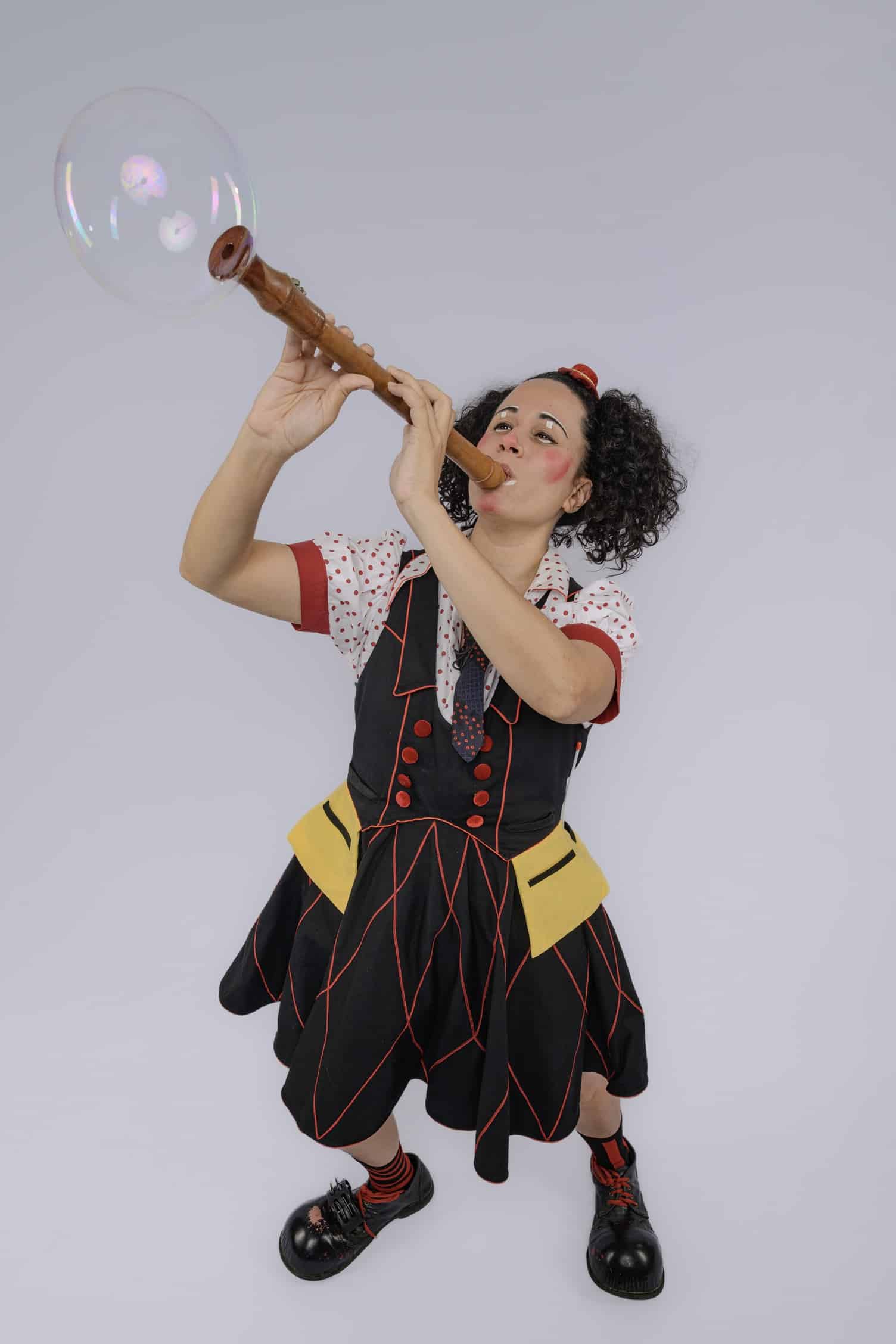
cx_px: 448
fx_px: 747
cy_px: 672
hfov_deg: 61.9
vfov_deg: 84.0
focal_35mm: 20
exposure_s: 1/200
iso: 64
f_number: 9
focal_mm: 20
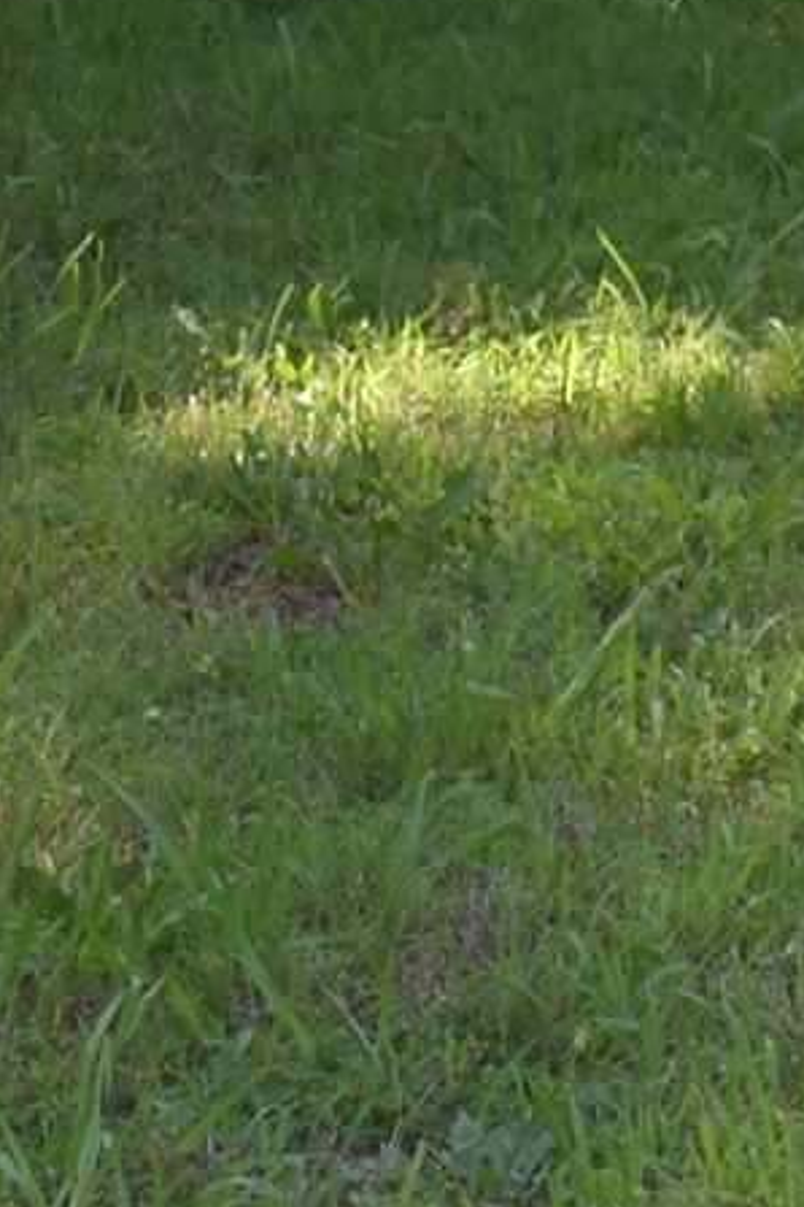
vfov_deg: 8.7
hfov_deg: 6.3
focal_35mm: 216
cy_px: -1553
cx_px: 726
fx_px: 7250
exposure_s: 1/125
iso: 100
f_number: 5.6
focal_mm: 21
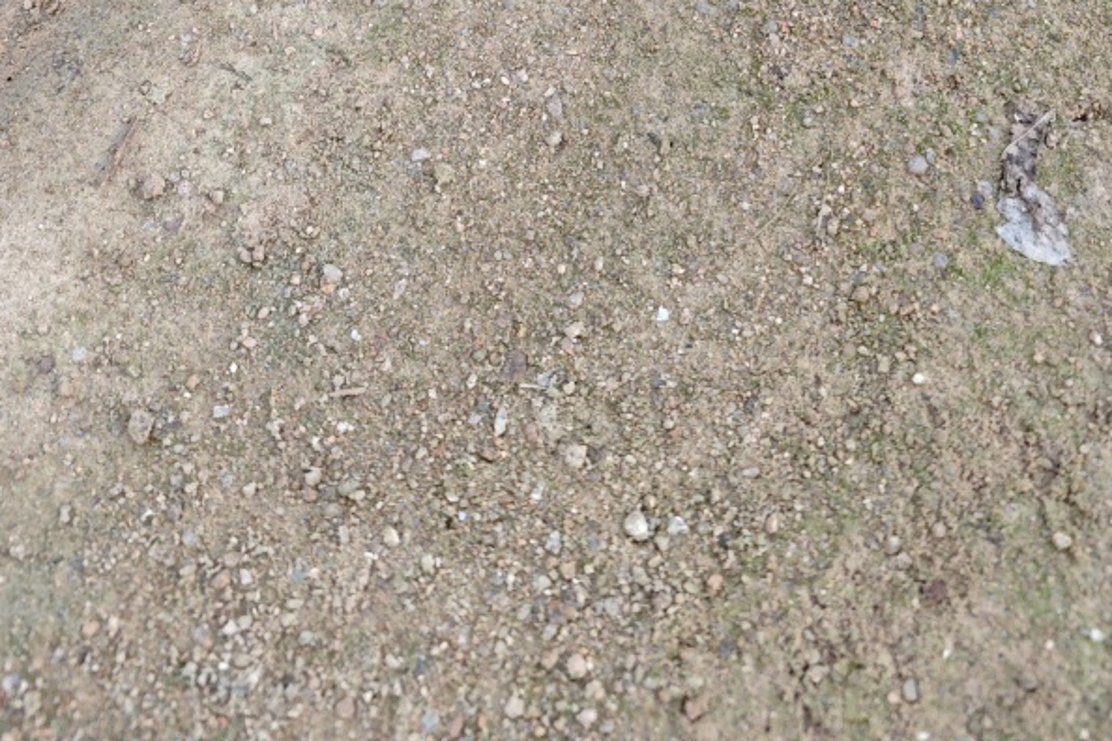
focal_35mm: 43
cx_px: 668
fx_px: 1328
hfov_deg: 45.2
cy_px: -246
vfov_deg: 26.1
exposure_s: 1/44.5
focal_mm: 6.55
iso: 800
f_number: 1.6
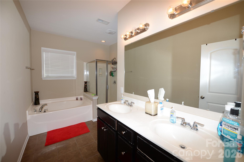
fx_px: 95
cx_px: 122
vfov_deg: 81.2
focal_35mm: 14
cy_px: 81
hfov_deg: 104.3
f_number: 4
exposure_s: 1/60
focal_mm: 14
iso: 100
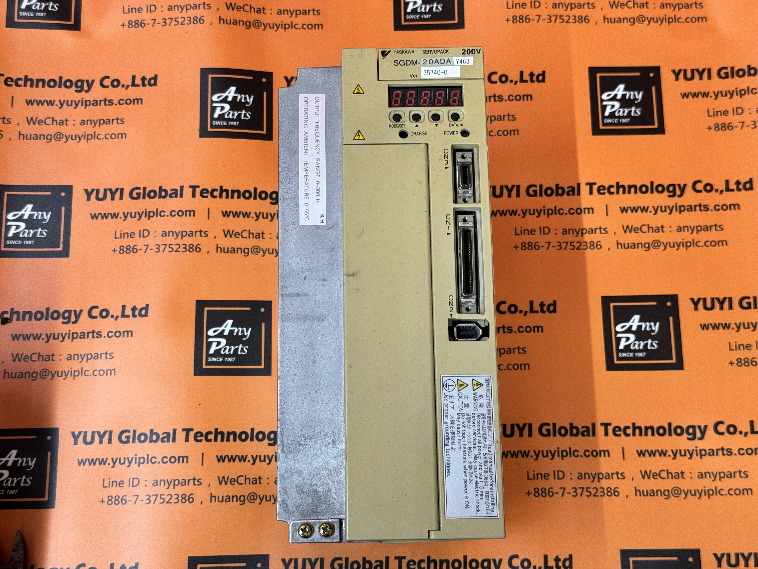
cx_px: 379
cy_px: 284
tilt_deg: -75.5
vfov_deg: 30.3
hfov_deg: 39.7
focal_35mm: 48
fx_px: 1051
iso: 250
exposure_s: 1/40
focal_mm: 6.76
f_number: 1.78
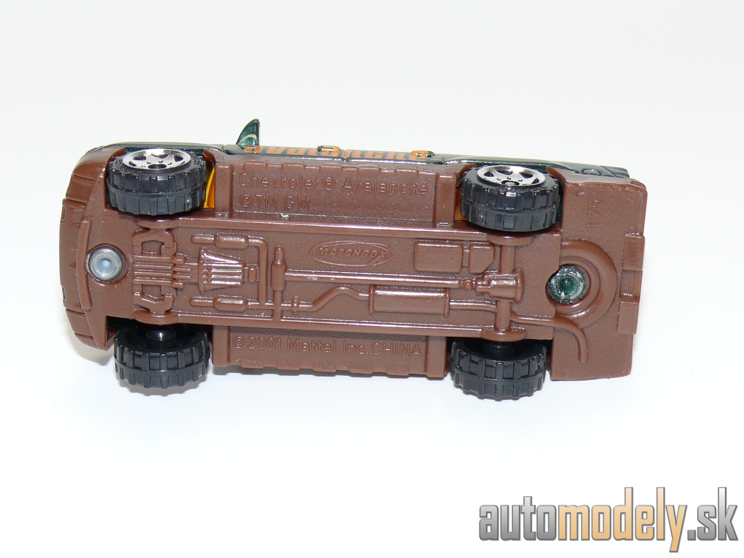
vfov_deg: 15.6
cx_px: 372
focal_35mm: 95
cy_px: 279
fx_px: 2042
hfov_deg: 20.7
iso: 100
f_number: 4
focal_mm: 12.8
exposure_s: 1/30
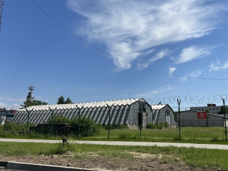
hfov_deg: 71.6
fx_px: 158
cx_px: 114
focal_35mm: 24
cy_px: 86
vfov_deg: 56.8
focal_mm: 6.86
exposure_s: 1/8929
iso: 80
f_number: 1.78
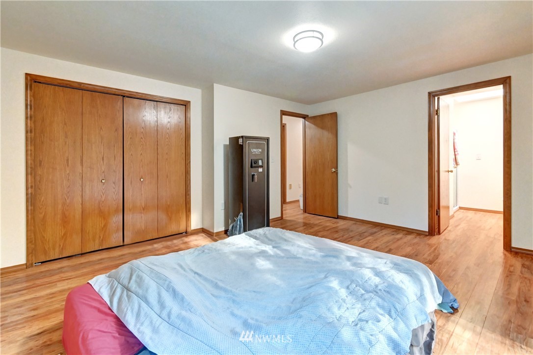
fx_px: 222
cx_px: 266
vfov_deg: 77.3
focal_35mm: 15
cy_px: 178
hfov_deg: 100.4
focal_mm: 10
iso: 3200
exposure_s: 1/4
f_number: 11
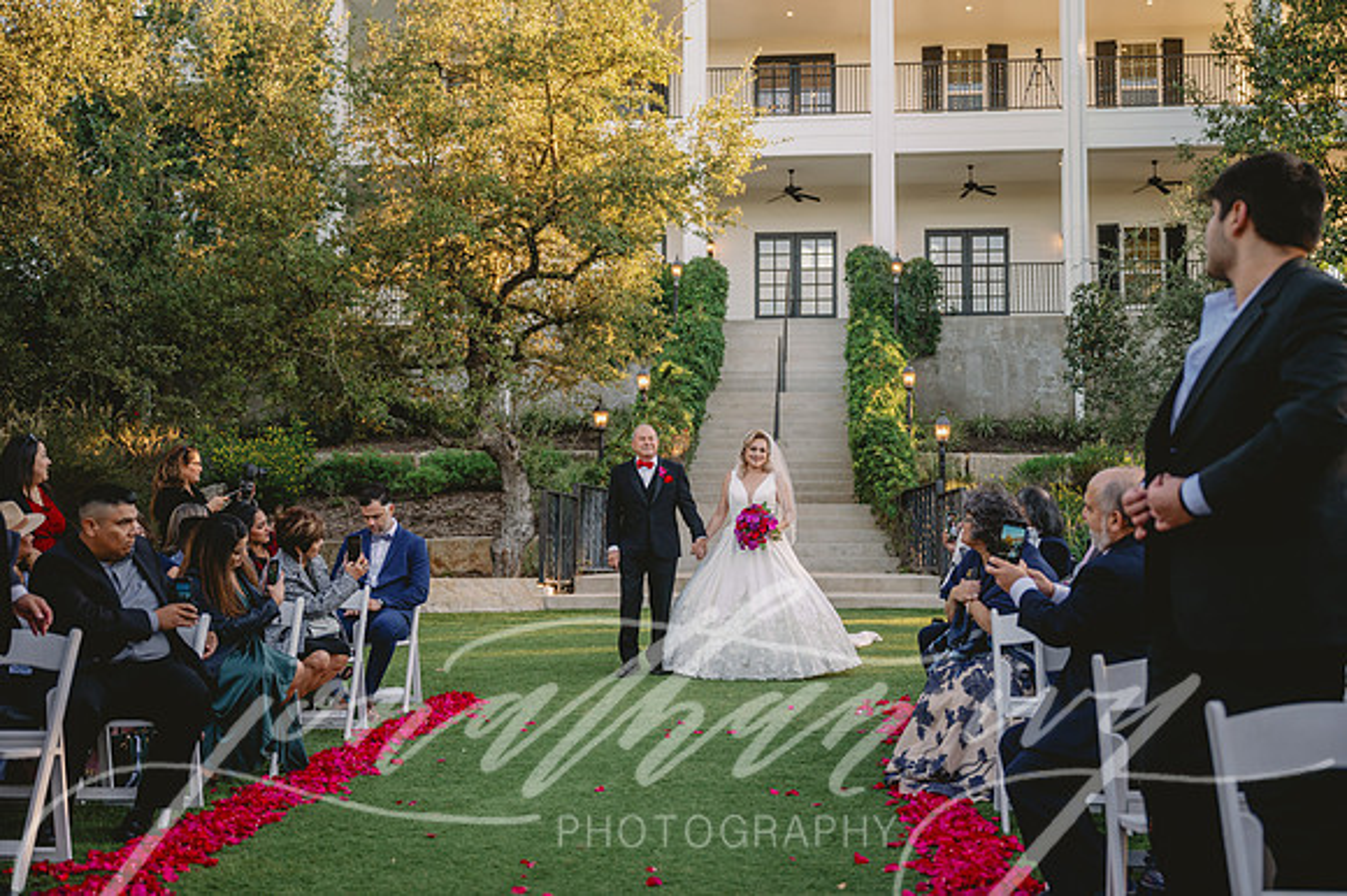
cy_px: 448
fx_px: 1608
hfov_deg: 45.5
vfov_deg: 31.2
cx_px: 674
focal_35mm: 43
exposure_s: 1/1000
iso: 320
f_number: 2.8
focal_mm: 43
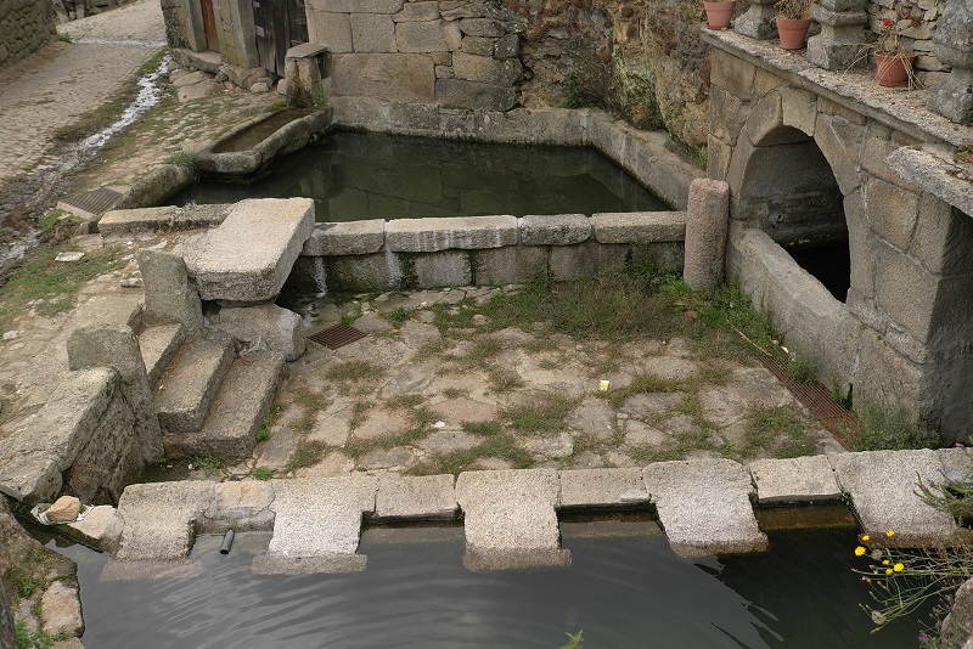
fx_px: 946
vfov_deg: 37.9
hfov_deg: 54.4
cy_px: 324
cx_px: 486
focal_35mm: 35
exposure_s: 1/250
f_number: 4.5
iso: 100
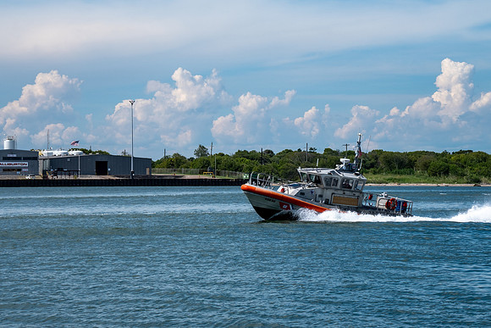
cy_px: 164
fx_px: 1670
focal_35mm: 122
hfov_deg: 16.7
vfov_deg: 11.2
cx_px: 246
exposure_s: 1/250
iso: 160
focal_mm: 80
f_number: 11
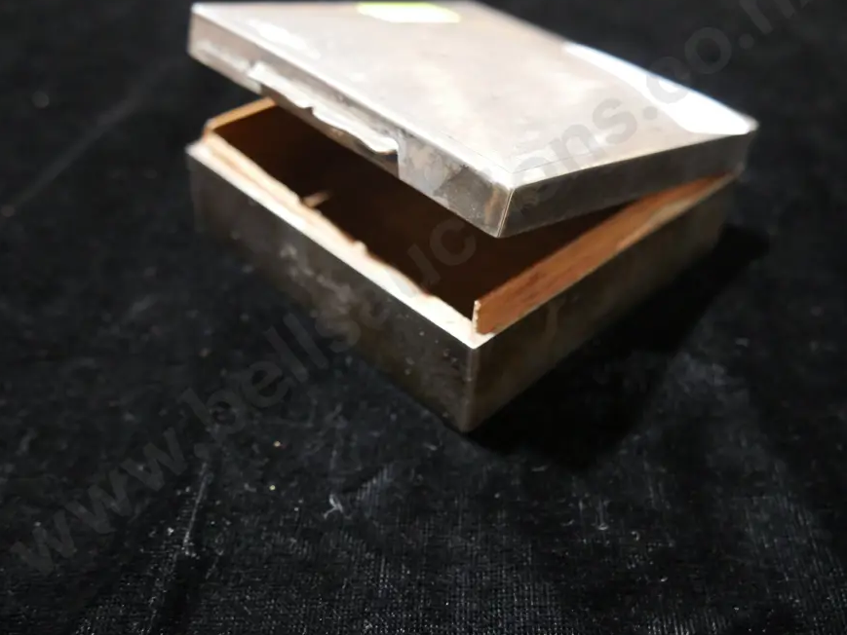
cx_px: 419
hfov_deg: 55.3
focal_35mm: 33
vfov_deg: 42.8
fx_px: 808
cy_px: 266
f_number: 3.5
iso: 1600
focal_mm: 14
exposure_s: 1/60
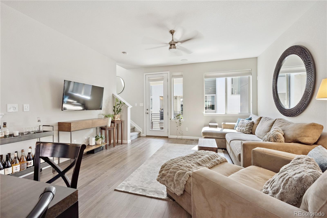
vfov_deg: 77.3
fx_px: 136
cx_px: 164
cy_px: 109
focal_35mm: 15
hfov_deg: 100.4
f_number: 8
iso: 400
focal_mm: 15
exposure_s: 1/50
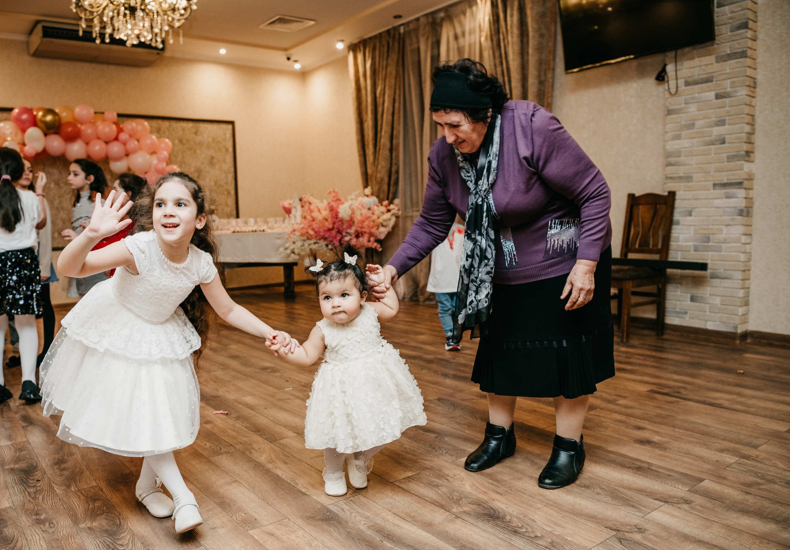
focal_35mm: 27
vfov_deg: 49.2
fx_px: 601
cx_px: 341
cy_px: 297
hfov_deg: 66.4
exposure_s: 1/160
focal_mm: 24
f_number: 3.5
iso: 250
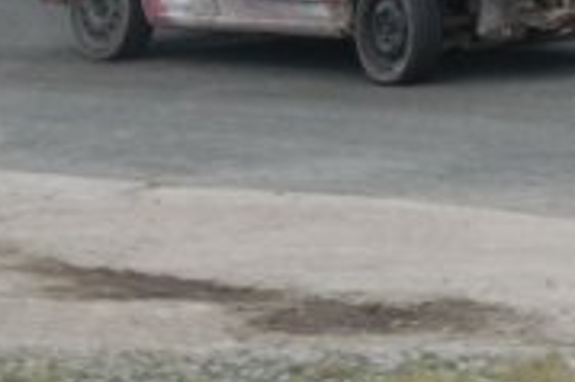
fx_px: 5566
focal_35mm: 349
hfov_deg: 5.9
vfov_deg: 3.9
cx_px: 803
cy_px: -173
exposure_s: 1/320
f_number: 5.3
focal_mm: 65
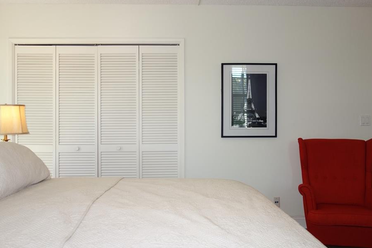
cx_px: 179
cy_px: 125
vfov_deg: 41.1
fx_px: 331
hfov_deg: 58.7
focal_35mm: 32
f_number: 1.8
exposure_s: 1/60
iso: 125
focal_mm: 10.4
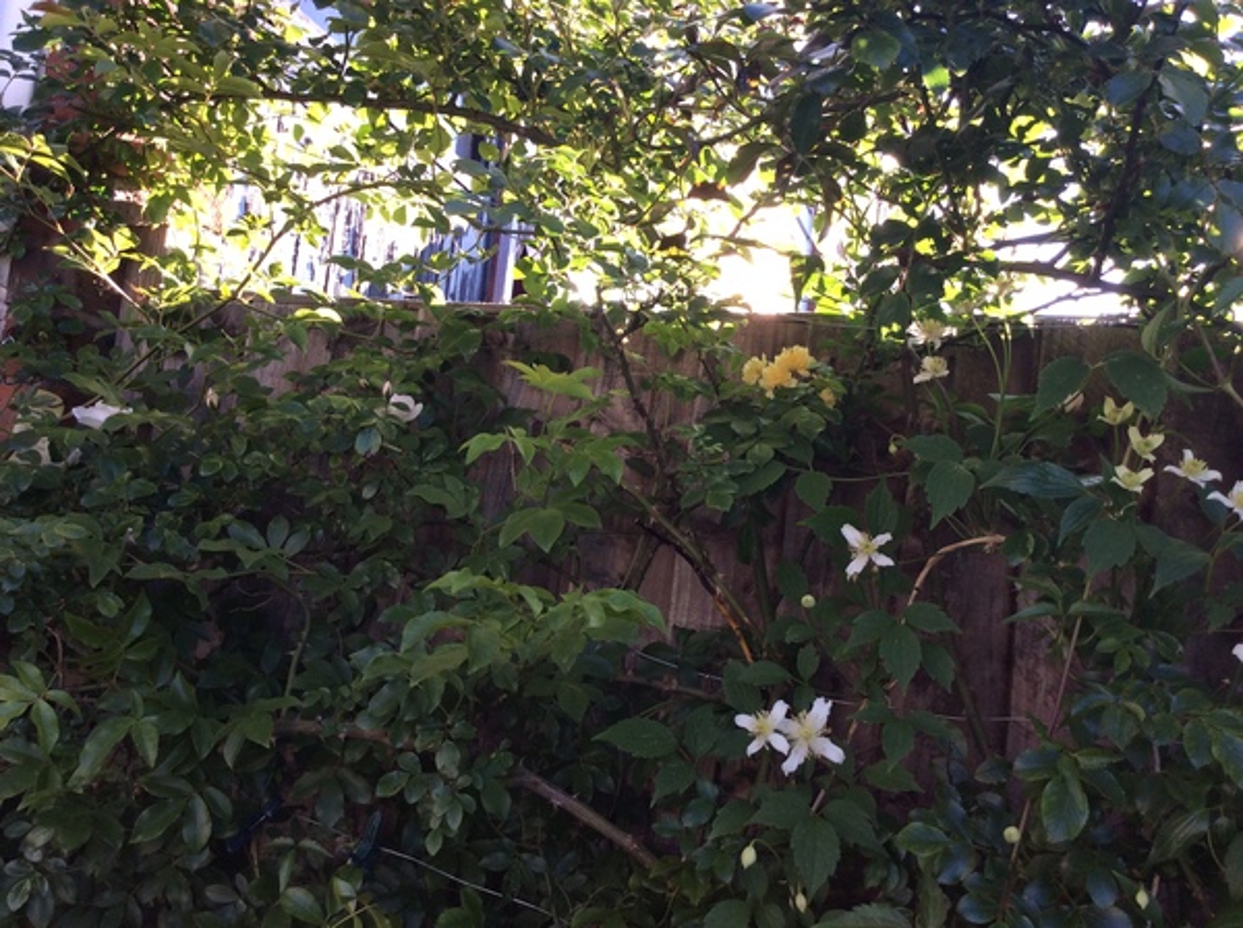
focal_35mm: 32
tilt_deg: +5.7
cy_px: 464
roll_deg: -3.2
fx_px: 1147
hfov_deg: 56.9
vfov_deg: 44.0
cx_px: 622
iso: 32
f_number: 2.4
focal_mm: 3.3
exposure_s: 1/136
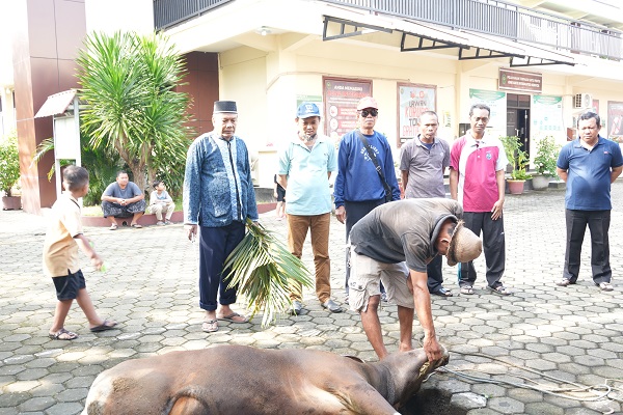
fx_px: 571
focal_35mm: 33
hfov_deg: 57.2
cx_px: 312
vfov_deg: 40.0
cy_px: 208
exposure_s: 1/40
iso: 250
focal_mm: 22
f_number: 4.5
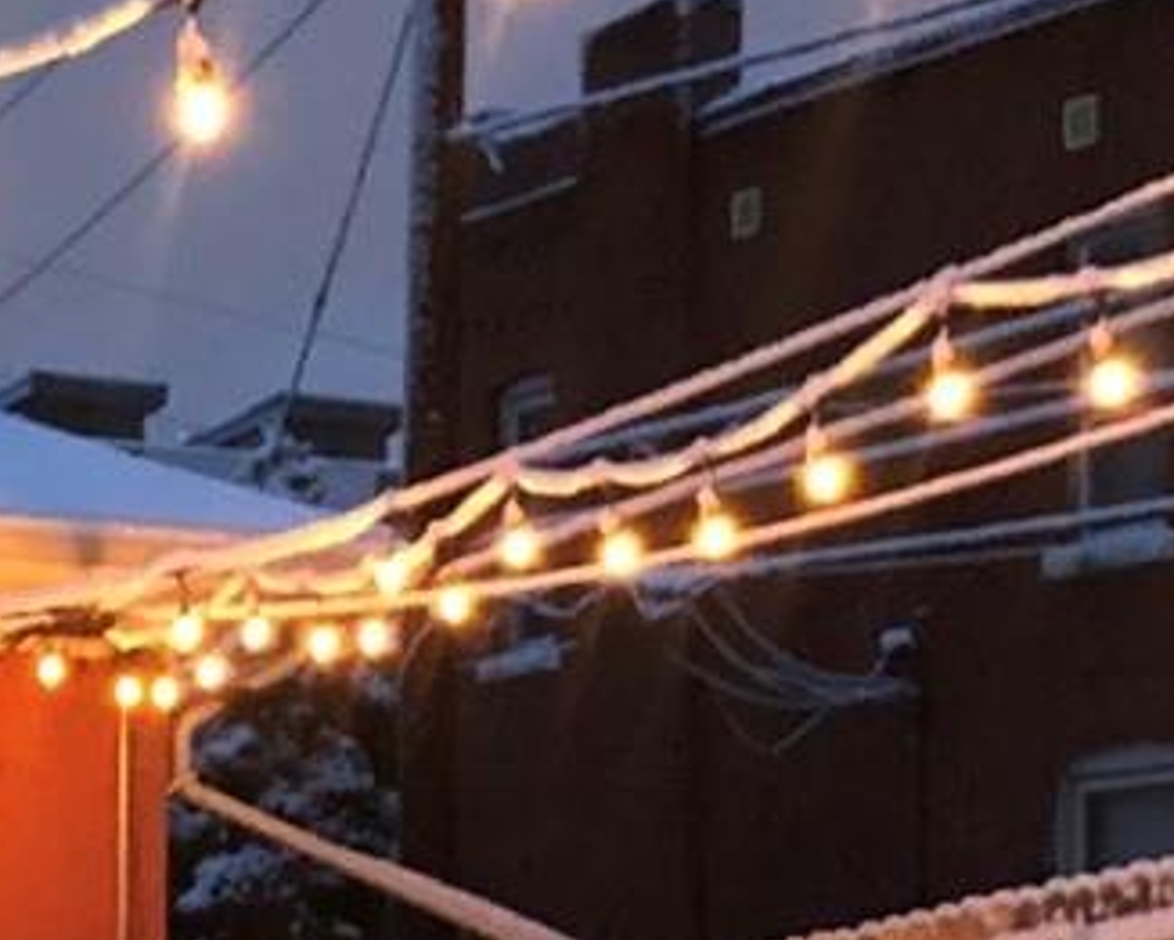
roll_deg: -0.3
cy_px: 821
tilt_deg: +5.8
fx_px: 4657
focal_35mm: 134
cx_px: 29
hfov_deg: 14.2
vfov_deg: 11.5
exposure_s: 1/5
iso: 100
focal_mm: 3.99
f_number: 1.8
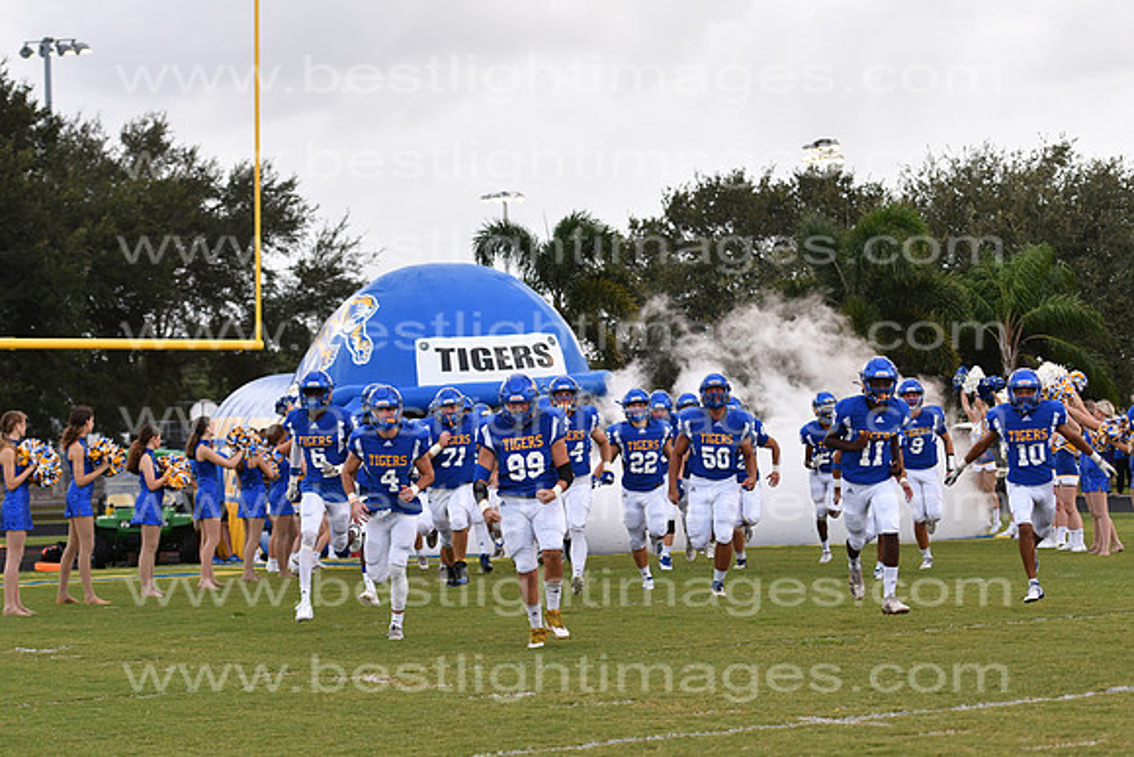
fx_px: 3308
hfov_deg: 19.5
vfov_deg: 13.0
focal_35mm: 105
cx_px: 567
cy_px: 378
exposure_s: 1/1250
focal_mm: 70
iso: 800
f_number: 3.2
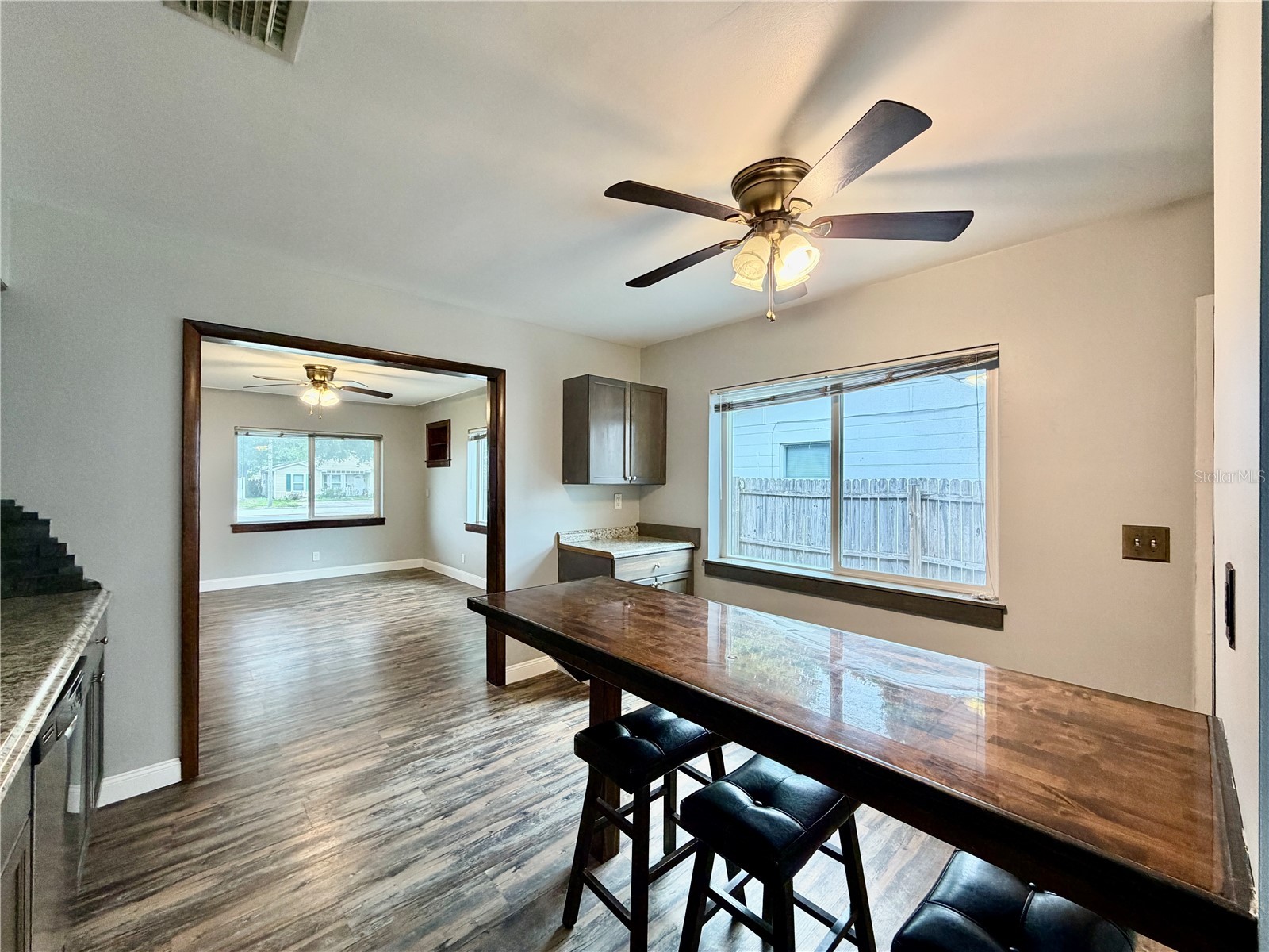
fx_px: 513
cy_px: 476
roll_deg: +0.1
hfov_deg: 102.1
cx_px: 634
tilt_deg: +0.3
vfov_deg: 85.7
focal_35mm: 14
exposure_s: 1/60
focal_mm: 2.22
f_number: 2.2
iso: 200
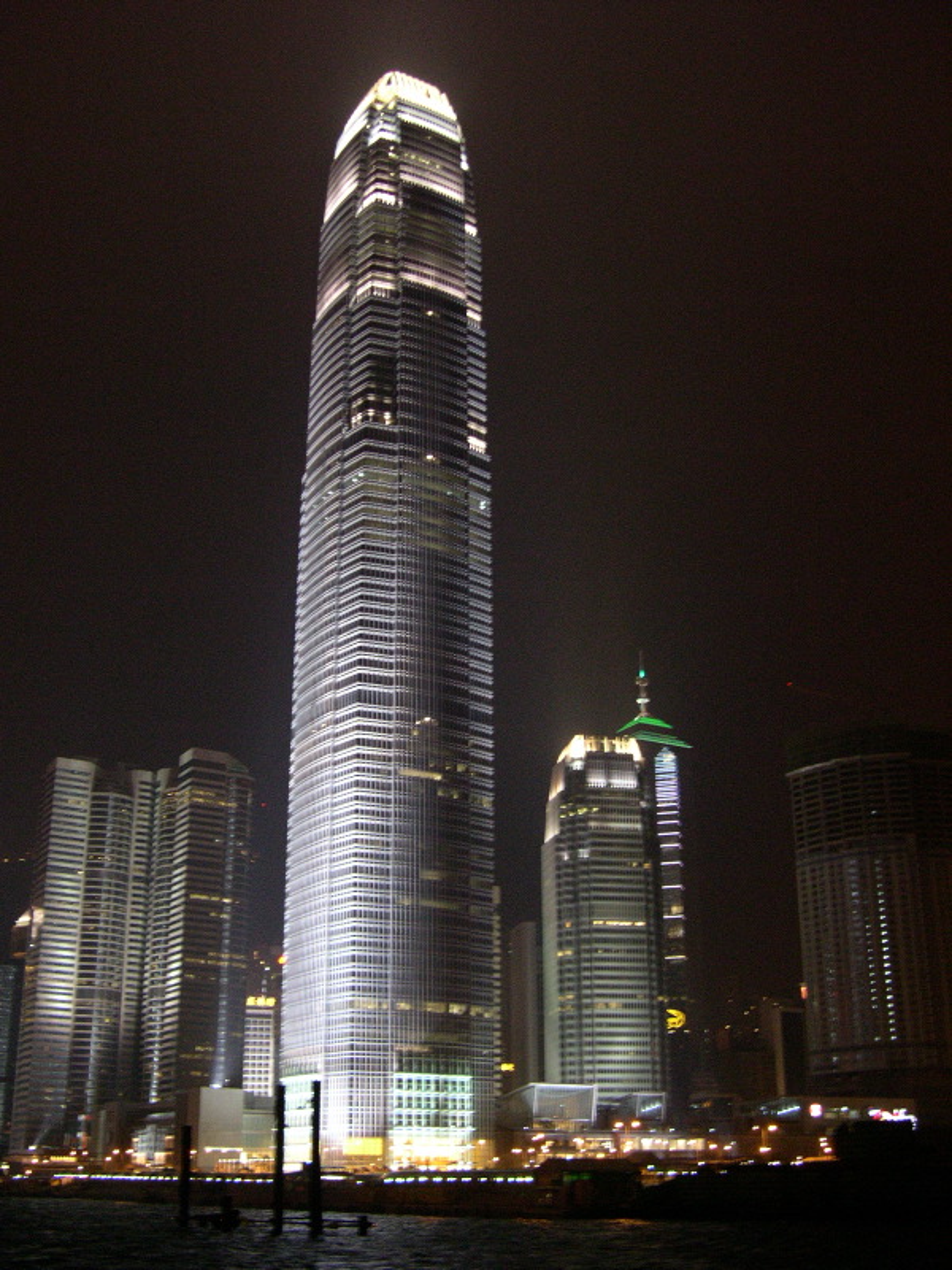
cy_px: 635
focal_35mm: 38
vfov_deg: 49.0
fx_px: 1393
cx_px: 476
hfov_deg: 37.7
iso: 400
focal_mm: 8
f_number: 2.8
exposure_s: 1/7.1
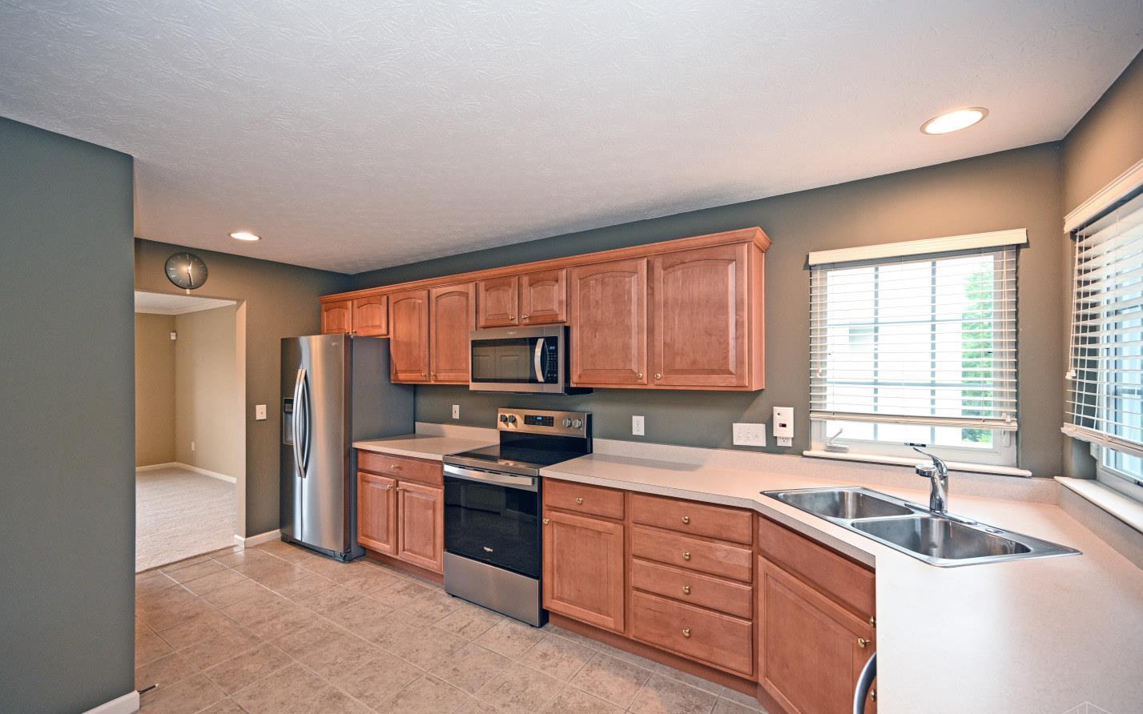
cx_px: 543
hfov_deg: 101.4
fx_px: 467
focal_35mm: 15
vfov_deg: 74.8
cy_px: 365
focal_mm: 14
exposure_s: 1/60
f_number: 4
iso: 1100
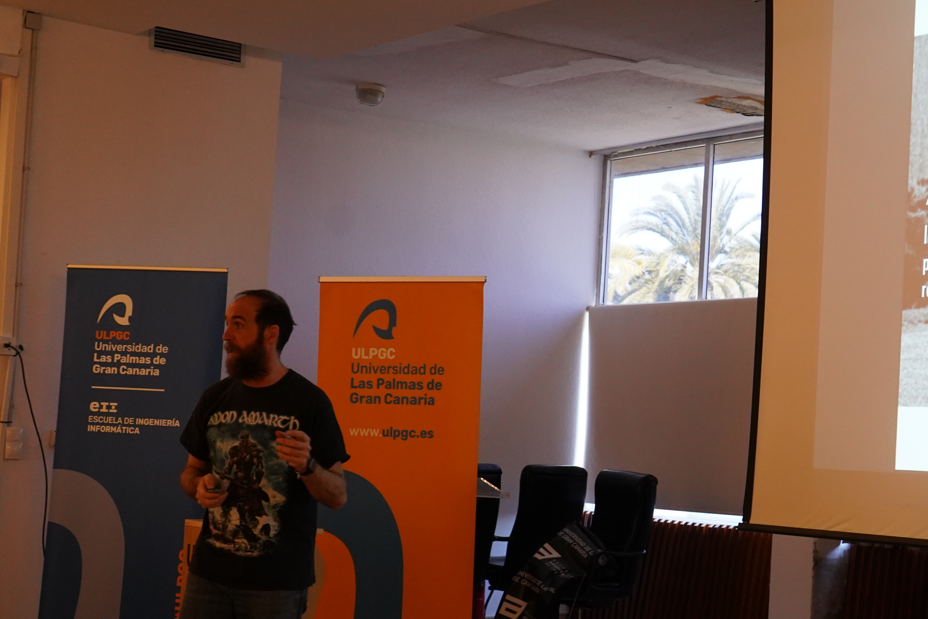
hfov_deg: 30.4
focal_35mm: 65
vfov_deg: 20.9
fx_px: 1675
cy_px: 378
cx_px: 701
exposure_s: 1/160
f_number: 4
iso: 3200
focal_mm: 39
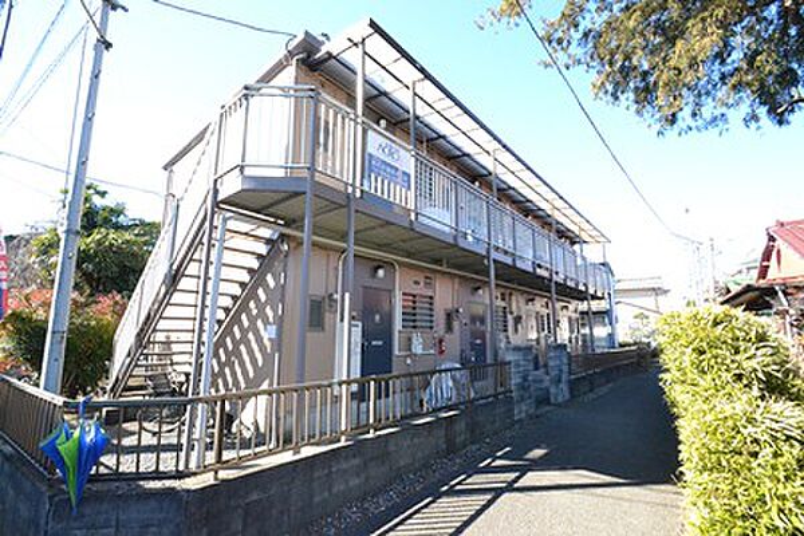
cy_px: 268
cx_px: 402
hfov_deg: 100.4
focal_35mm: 15
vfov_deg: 77.3
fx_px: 335
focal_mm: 10
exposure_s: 1/500
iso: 3200
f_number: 11
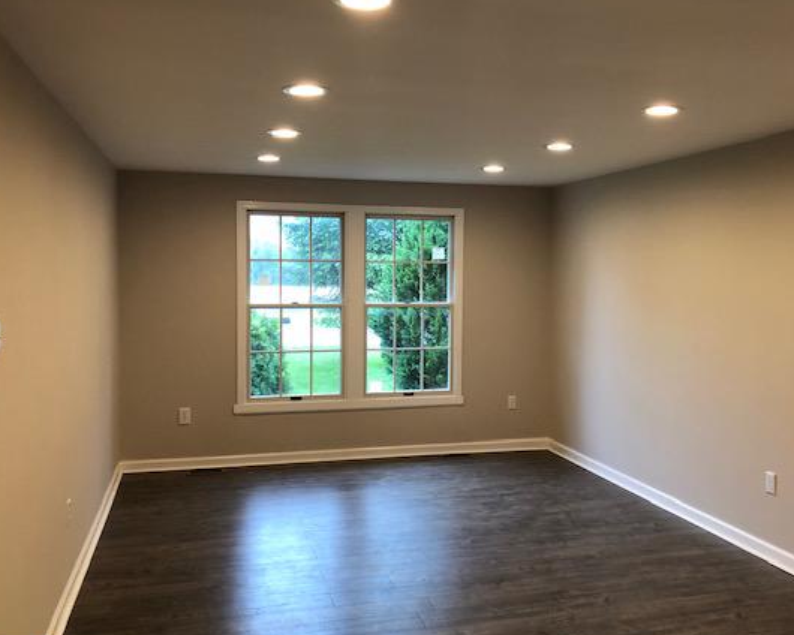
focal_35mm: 33
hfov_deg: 54.2
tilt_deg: -2.6
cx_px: 413
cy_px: 319
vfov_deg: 44.5
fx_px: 775
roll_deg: +0.1
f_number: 1.8
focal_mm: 4
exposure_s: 1/30
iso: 32
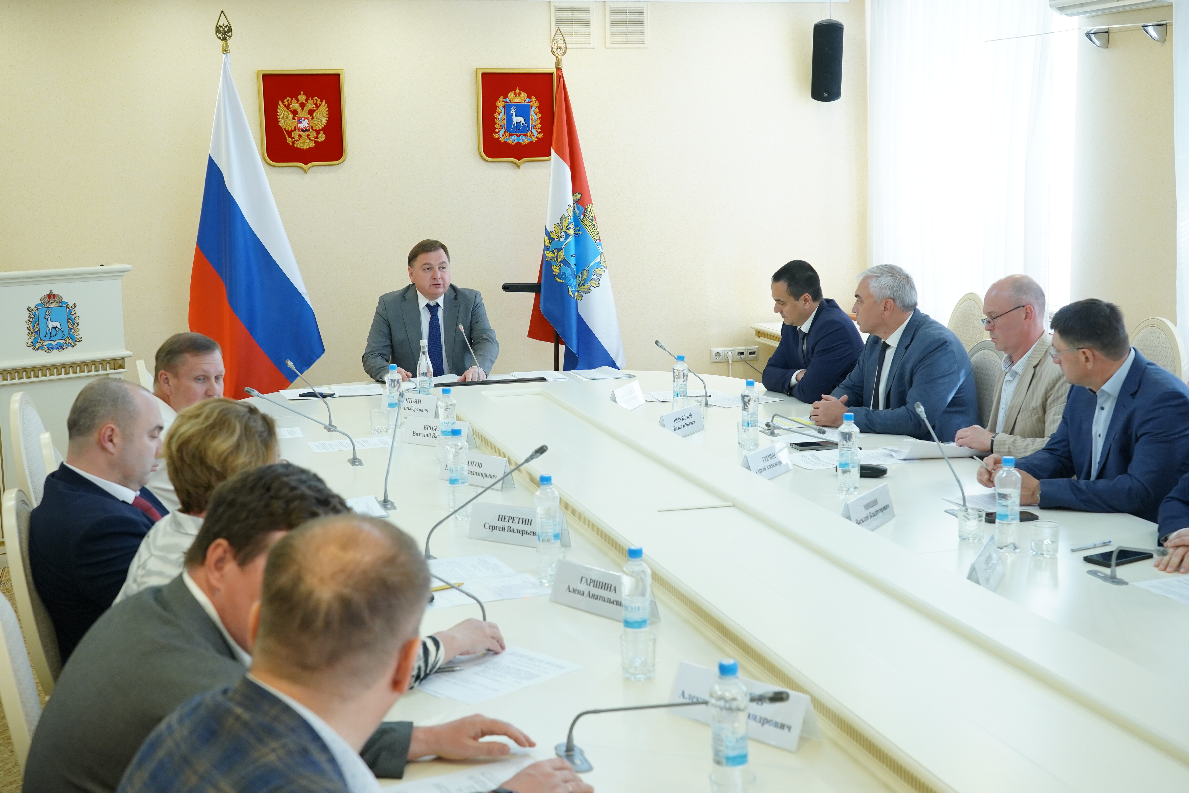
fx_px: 1519
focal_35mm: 46
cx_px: 594
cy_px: 396
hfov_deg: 42.7
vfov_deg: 29.2
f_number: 5.6
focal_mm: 46
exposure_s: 1/160
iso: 1600
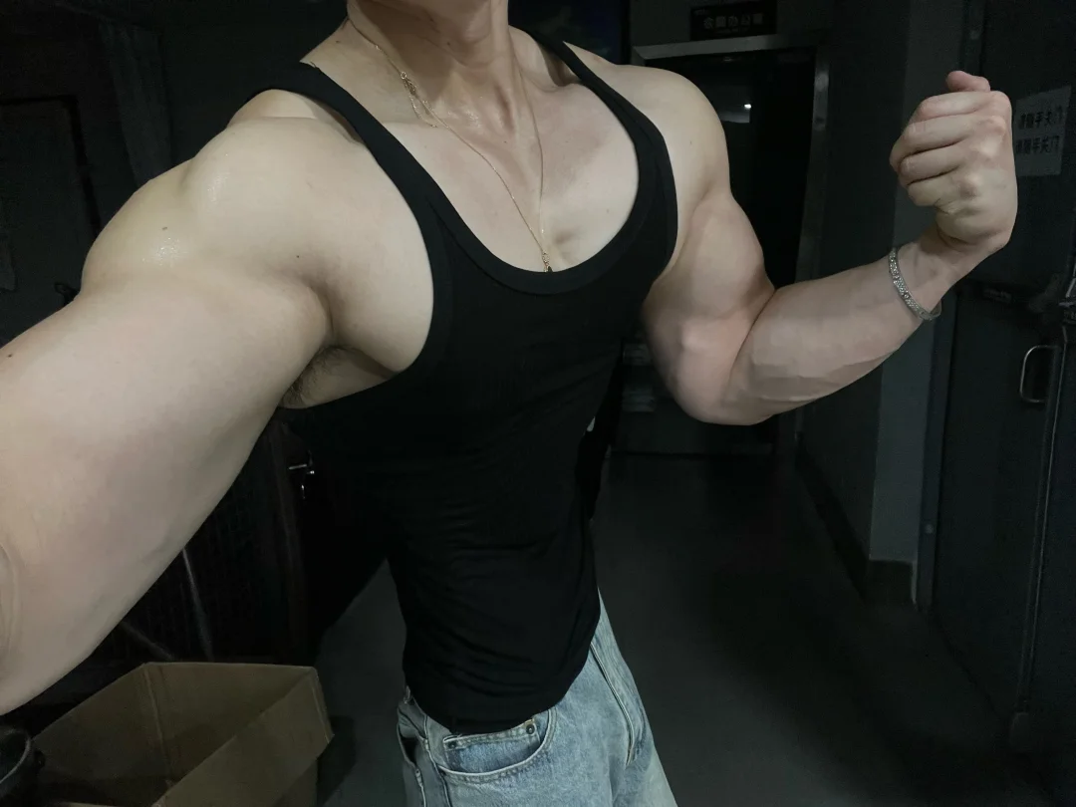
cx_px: 538
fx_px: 808
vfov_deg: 53.1
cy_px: 404
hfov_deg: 67.3
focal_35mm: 26
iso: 125
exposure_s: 1/60
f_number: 1.5
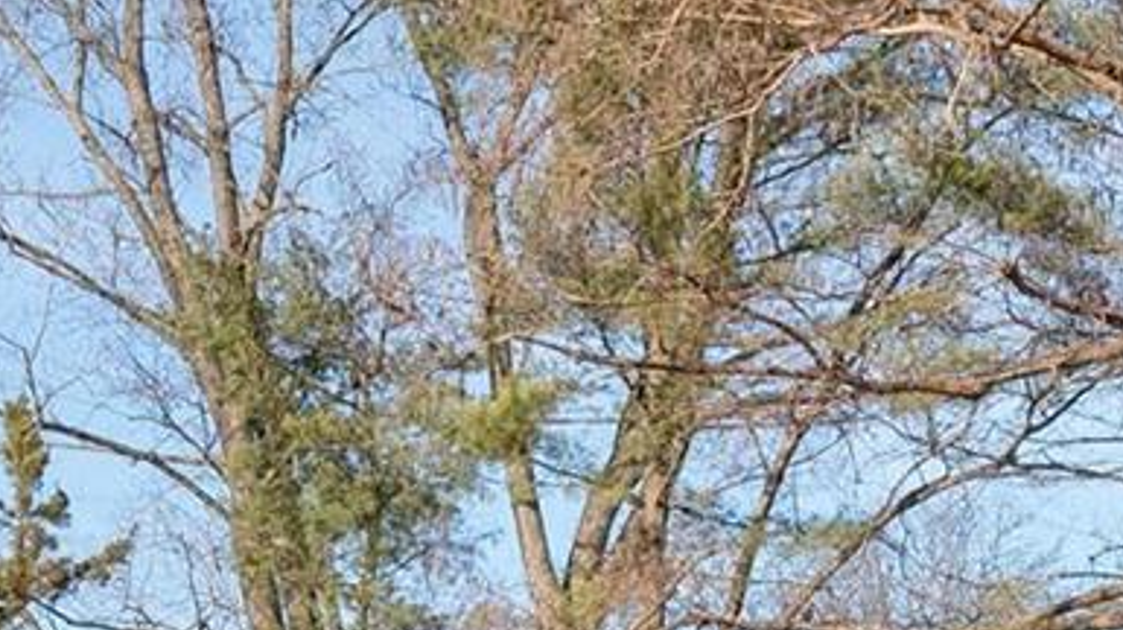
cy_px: 1132
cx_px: 814
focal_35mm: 122
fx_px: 3631
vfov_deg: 9.4
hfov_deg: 17.5
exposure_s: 1/500
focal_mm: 14
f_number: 8
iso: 400
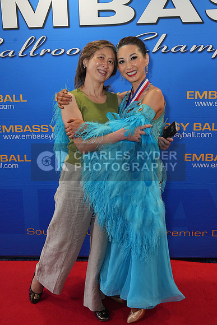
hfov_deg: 36.0
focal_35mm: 37
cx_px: 108
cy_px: 162
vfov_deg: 51.9
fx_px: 334
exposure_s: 1/200
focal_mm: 37
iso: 3200
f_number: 7.1
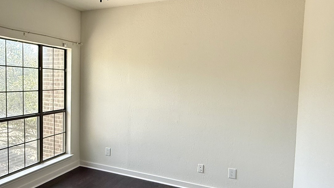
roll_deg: -0.7
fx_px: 257
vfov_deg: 40.2
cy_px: 97
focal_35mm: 29
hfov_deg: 64.5
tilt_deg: -3.8
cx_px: 113
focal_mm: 2.22
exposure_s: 1/136
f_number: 2.2
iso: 64
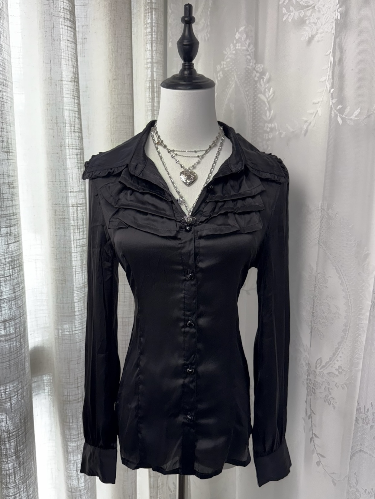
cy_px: 250
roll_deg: -1.6
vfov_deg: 71.6
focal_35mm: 24
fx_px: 347
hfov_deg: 56.8
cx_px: 188
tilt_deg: -10.3
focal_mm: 6.76
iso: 250
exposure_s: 1/543
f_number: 1.78
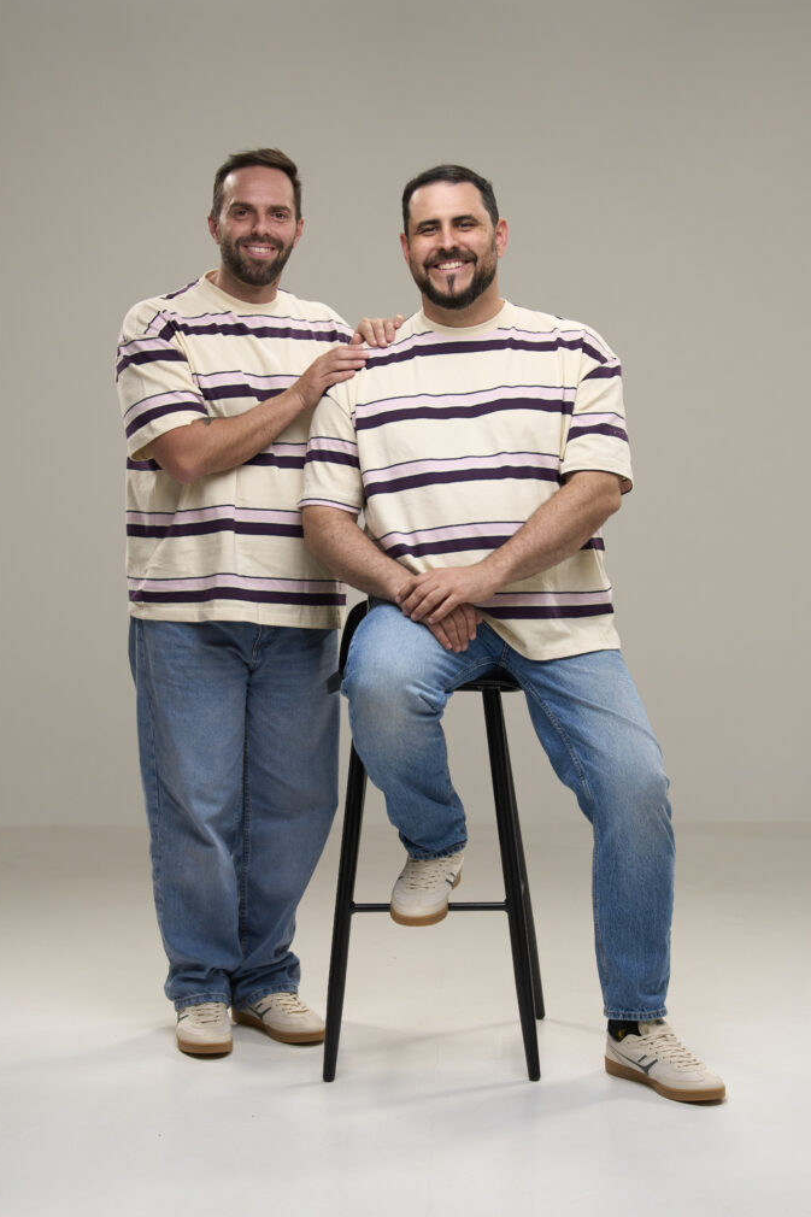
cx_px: 403
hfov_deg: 19.2
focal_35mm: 71
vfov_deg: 28.5
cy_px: 601
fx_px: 2400
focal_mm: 70
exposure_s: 1/250
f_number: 3.5
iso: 800
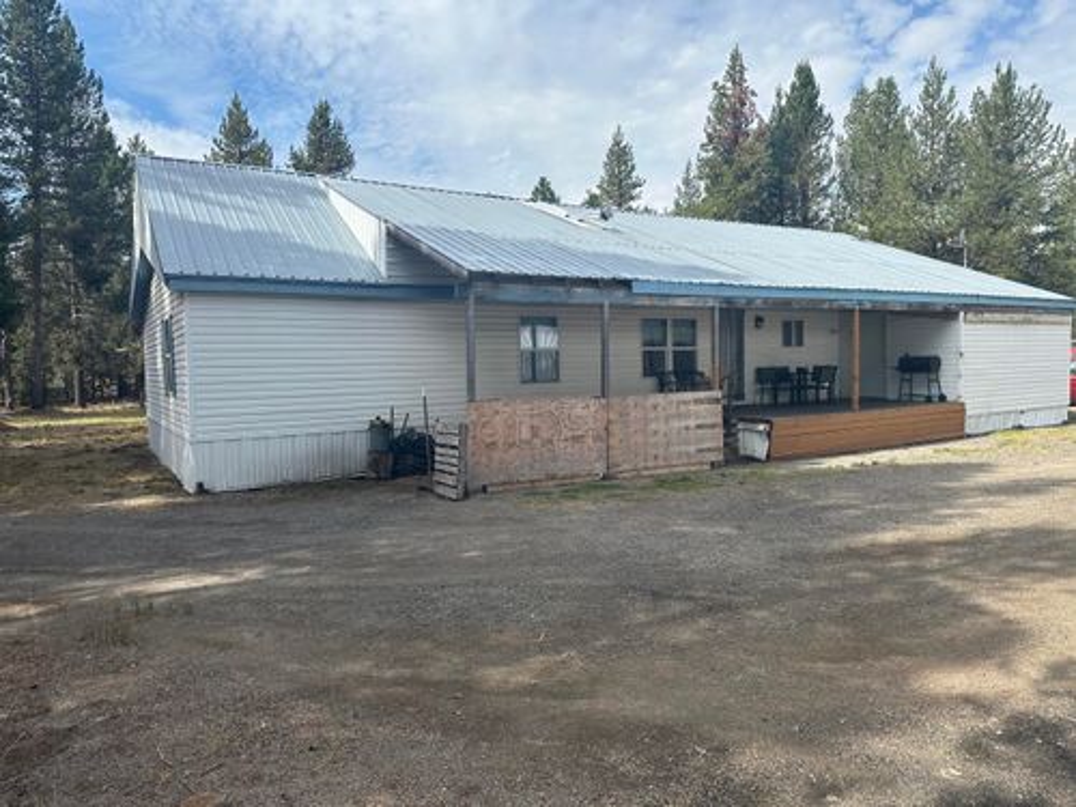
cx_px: 538
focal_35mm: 24
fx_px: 746
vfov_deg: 56.8
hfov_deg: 71.6
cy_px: 404
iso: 80
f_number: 1.78
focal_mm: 6.86
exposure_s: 1/3155
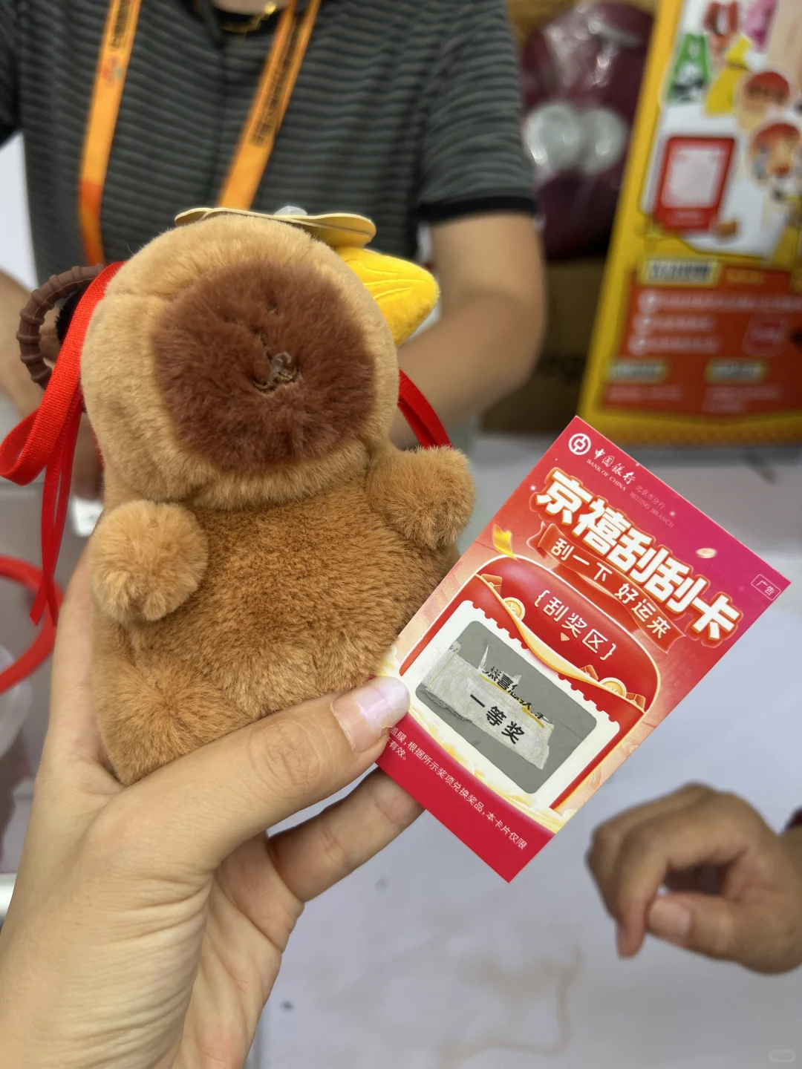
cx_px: 401
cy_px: 534
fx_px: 803
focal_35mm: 26
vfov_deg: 67.3
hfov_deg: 53.1
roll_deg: -4.8
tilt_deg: -34.1
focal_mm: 5.7
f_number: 1.5
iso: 50
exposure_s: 1/411
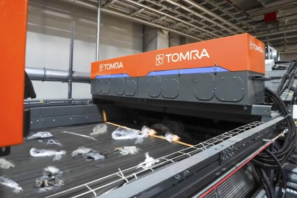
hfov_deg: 78.6
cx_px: 142
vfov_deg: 56.7
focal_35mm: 22
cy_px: 79
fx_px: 181
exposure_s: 1/200
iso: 5000
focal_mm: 16
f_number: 5.6
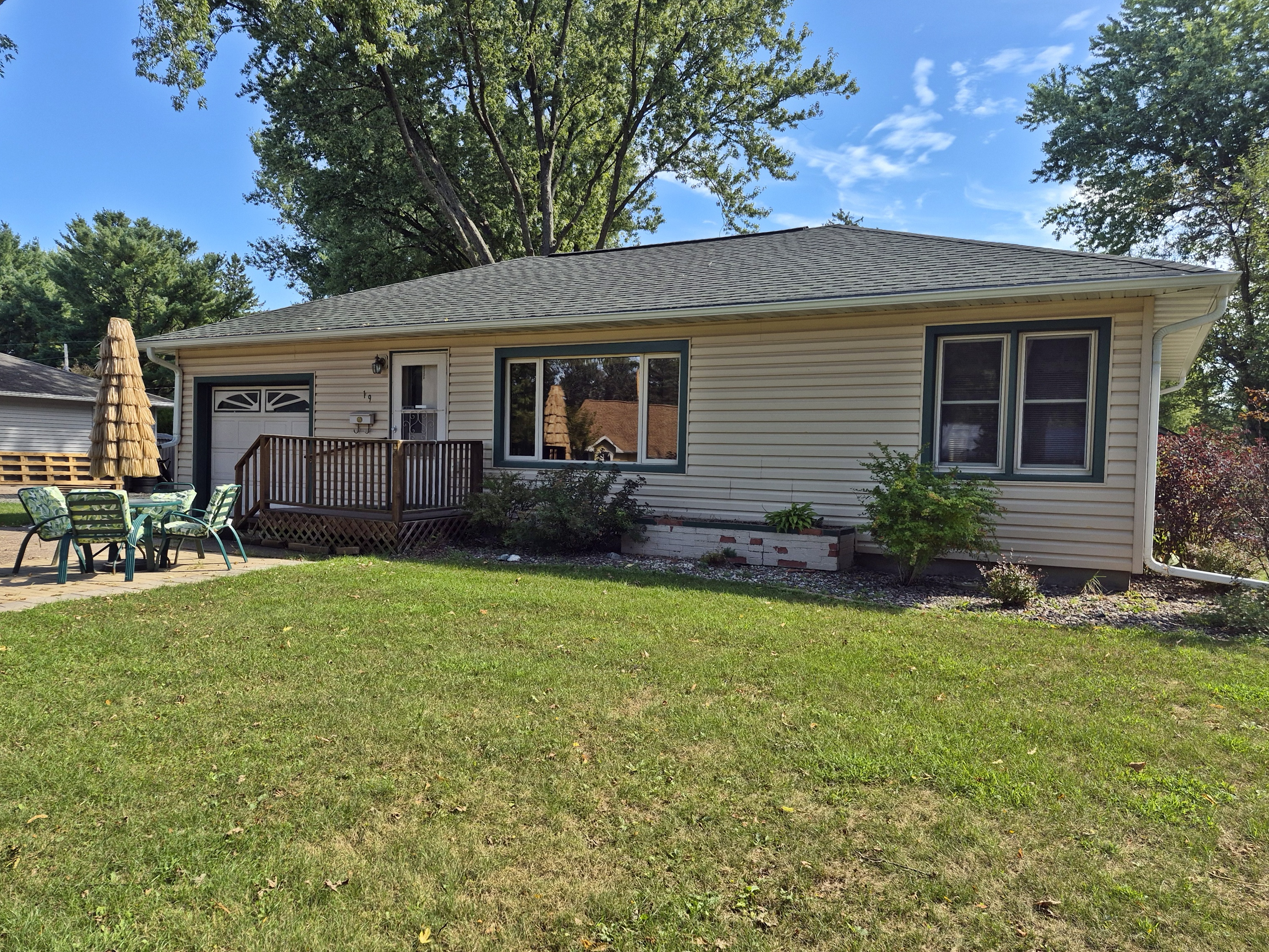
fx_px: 880
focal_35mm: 24
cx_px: 624
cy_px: 474
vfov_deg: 56.8
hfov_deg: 71.6
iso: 80
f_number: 1.8
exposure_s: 1/2288
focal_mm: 5.4
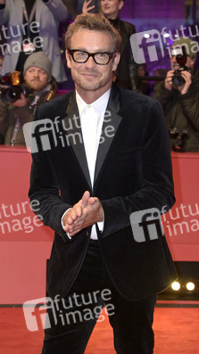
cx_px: 95
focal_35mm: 76
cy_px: 177
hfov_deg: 15.9
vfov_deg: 27.9
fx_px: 714
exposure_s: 1/250
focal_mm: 72
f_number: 6.3
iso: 1250
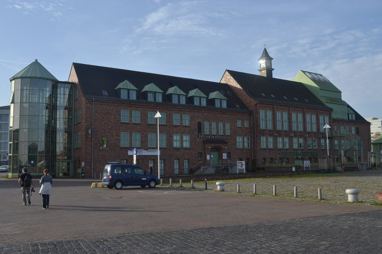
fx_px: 350
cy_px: 127
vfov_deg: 40.0
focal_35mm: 33
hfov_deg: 57.2
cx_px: 191
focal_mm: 22
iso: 200
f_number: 9
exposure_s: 1/400
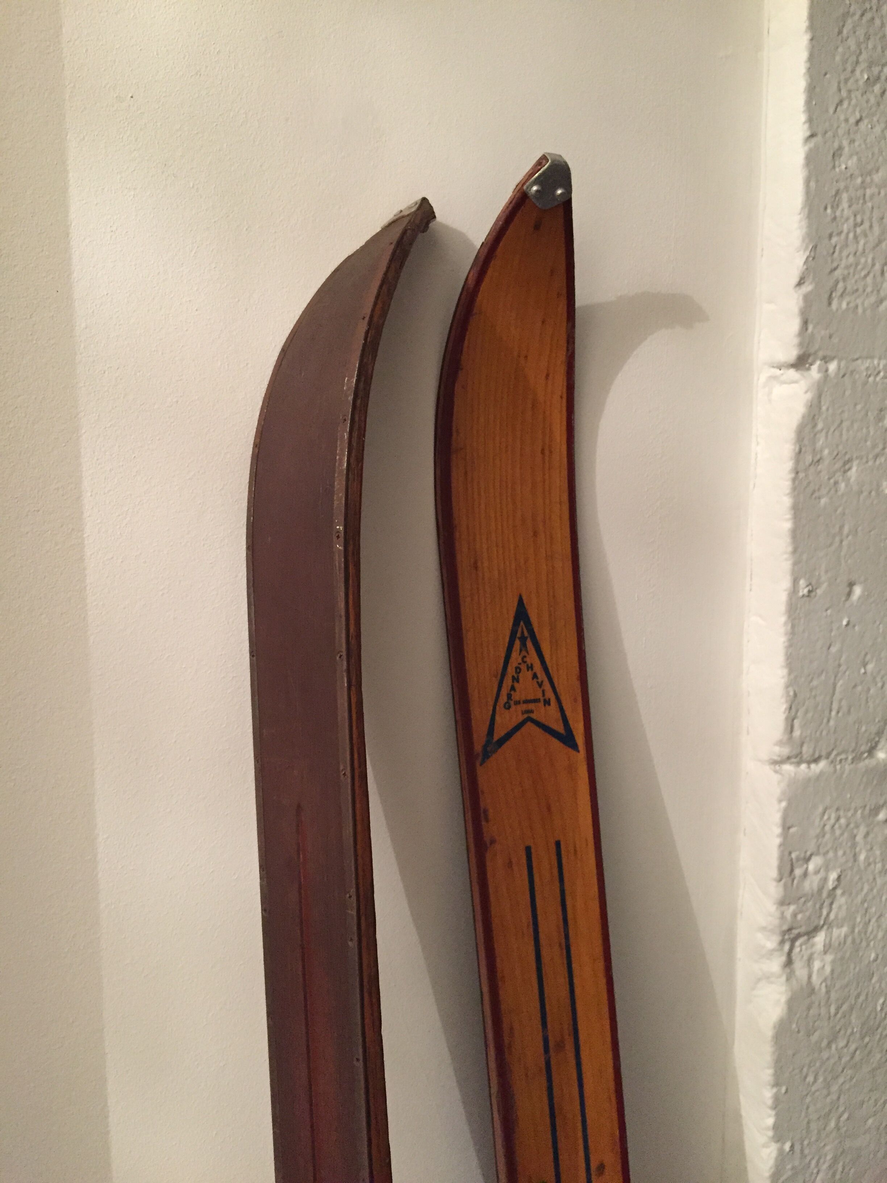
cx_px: 444
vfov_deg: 61.7
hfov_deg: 48.2
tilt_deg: -6.5
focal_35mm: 29
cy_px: 592
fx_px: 991
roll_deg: +0.0
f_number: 2.2
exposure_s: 1/17
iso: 320
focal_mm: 4.15
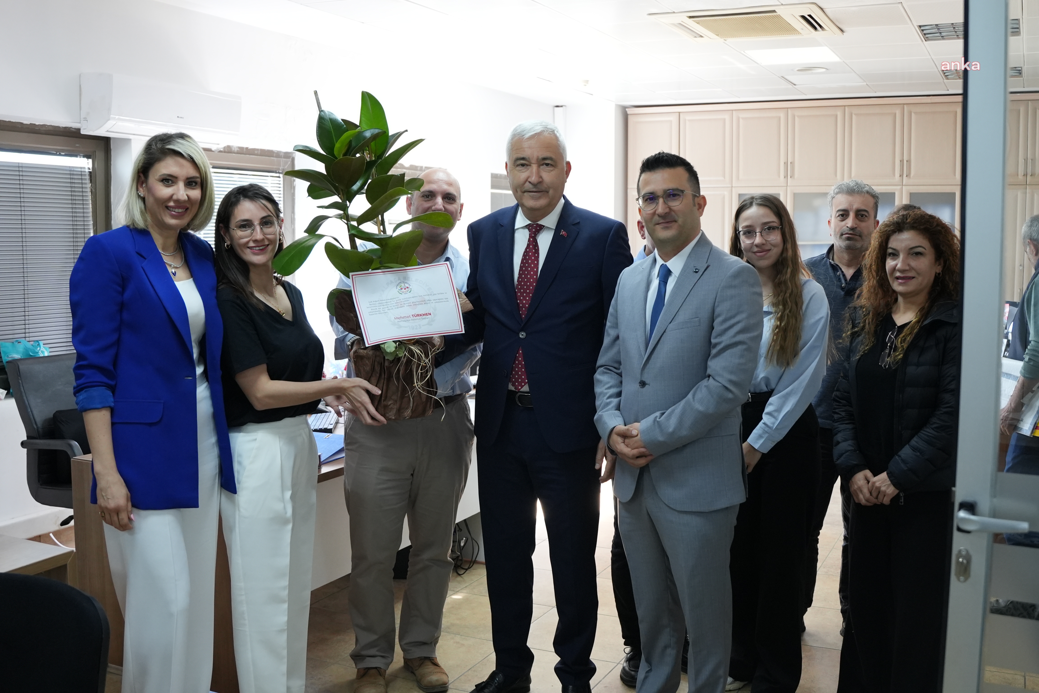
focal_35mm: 36
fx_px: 1039
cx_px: 520
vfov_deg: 36.9
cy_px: 346
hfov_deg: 53.1
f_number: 2.8
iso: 1250
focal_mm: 24
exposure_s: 1/200
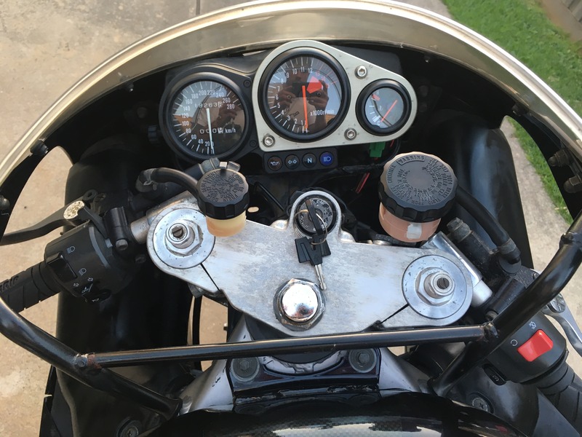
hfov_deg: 61.7
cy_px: 218
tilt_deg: -47.9
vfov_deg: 48.2
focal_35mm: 29
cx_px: 291
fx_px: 488
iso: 32
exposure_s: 1/33
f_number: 2.2
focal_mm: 4.15
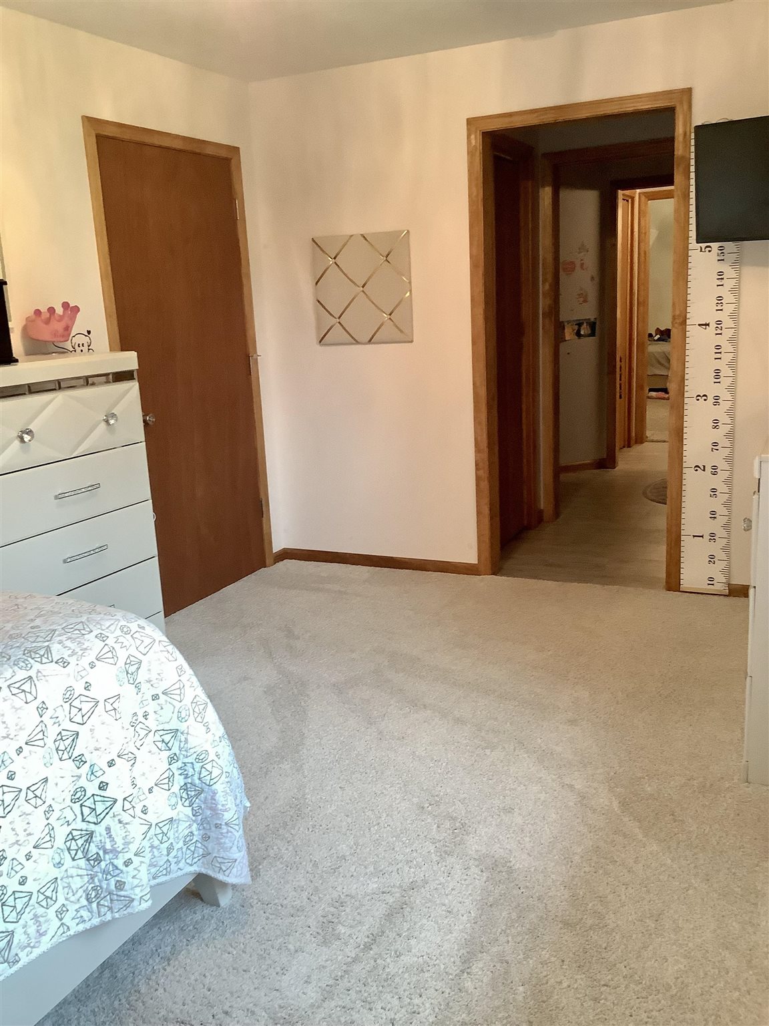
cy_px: 513
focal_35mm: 31
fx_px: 918
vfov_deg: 58.4
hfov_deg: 45.4
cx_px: 384
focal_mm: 3.3
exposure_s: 1/60
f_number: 2.4
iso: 200
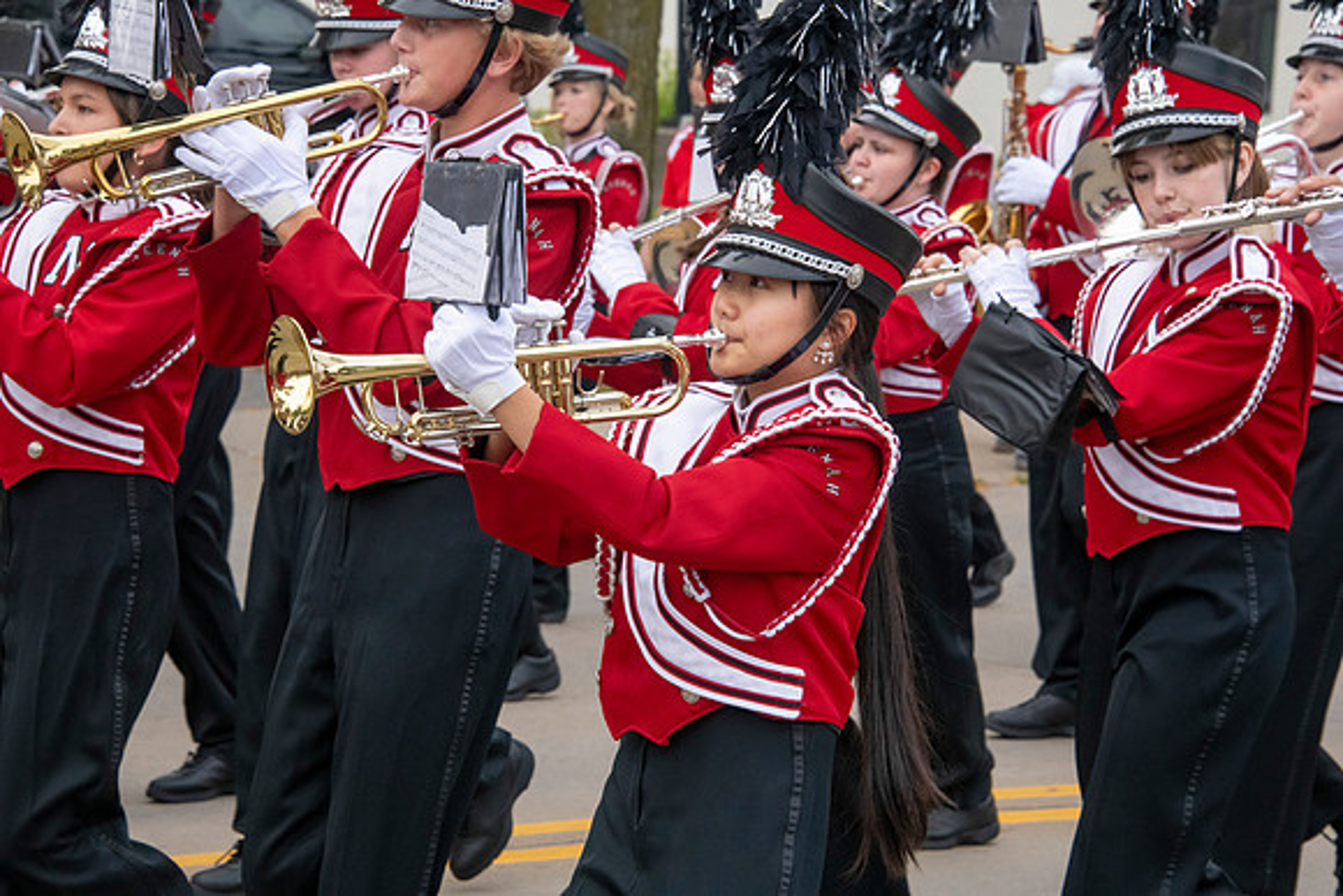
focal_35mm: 135
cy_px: 448
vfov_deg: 10.2
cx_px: 672
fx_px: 5037
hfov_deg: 15.2
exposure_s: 1/320
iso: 3200
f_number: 11
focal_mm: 135
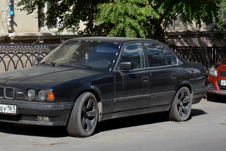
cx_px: 84
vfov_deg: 13.1
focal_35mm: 104
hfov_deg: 19.6
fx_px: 653
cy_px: 51
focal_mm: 52
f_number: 8
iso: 100
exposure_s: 1/320
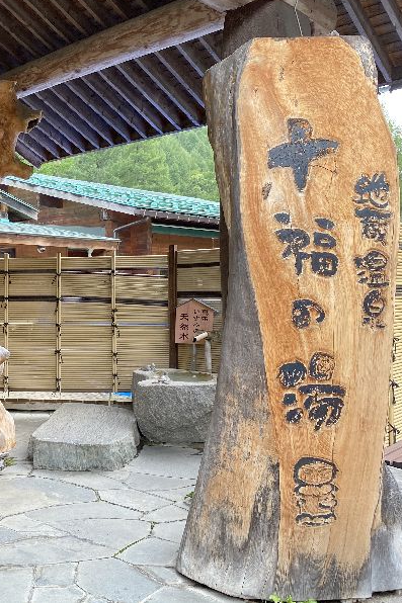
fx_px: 620
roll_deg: +0.6
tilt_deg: +0.2
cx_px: 40
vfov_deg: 51.9
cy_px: 295
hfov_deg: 34.0
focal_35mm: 37
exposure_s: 1/121
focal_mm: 4.25
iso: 64
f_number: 1.8
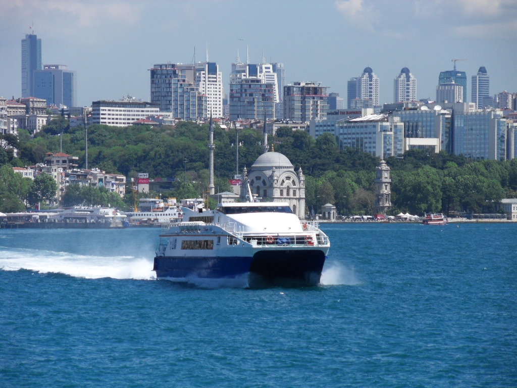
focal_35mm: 240
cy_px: 194
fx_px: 3584
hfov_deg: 8.2
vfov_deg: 6.2
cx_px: 258
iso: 80
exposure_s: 1/500
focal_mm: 42
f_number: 5.8
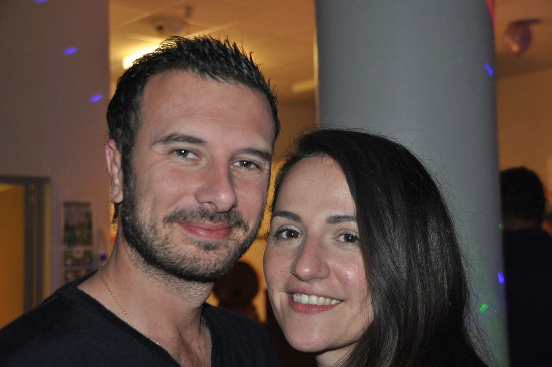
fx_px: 919
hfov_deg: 33.4
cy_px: 184
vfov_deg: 22.6
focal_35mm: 60
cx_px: 276
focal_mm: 40
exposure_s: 1/60
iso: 800
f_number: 4.8
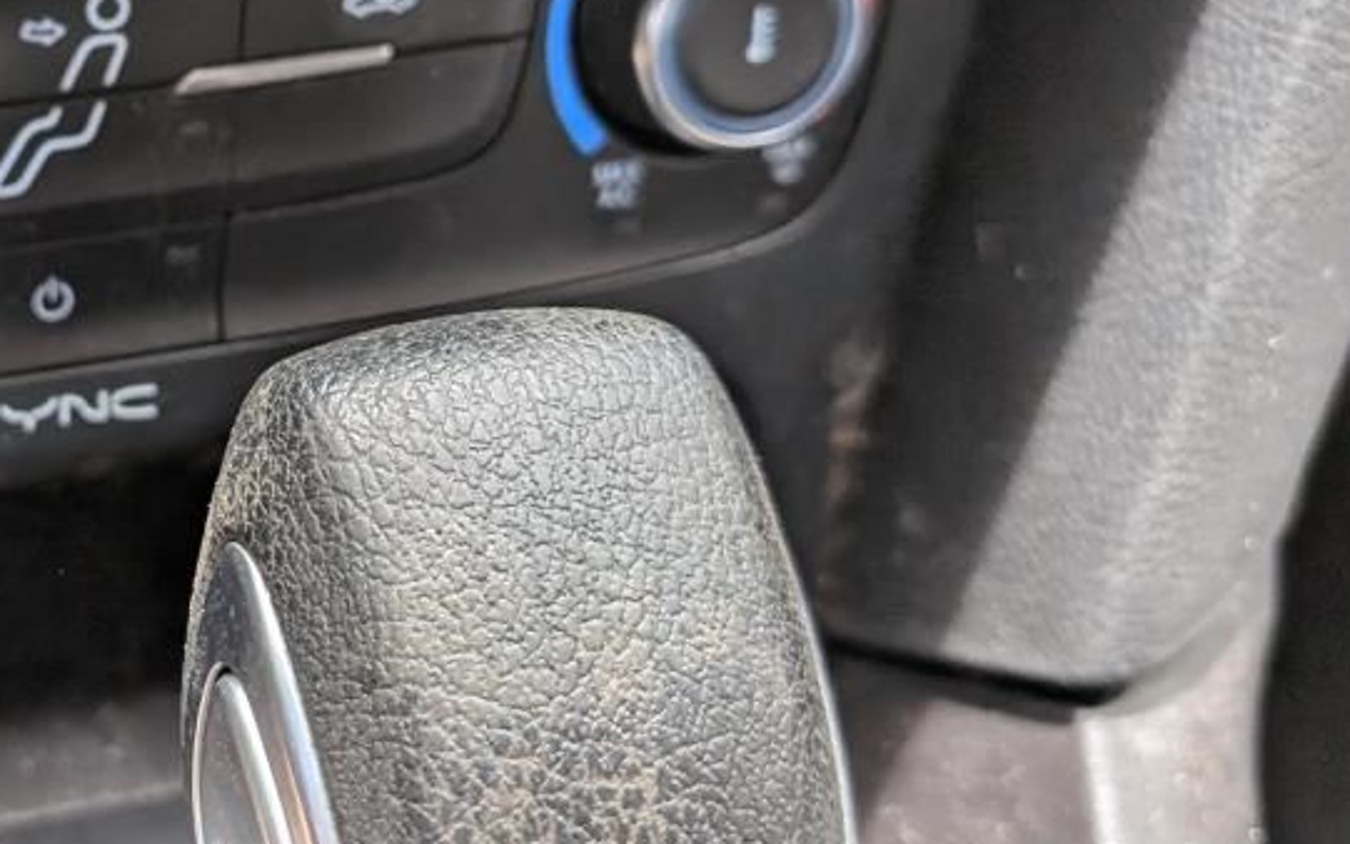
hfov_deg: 31.9
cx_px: 61
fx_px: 2207
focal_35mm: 60
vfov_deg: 21.5
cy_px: 222
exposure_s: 1/907
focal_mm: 6.9
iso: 305
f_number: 1.68
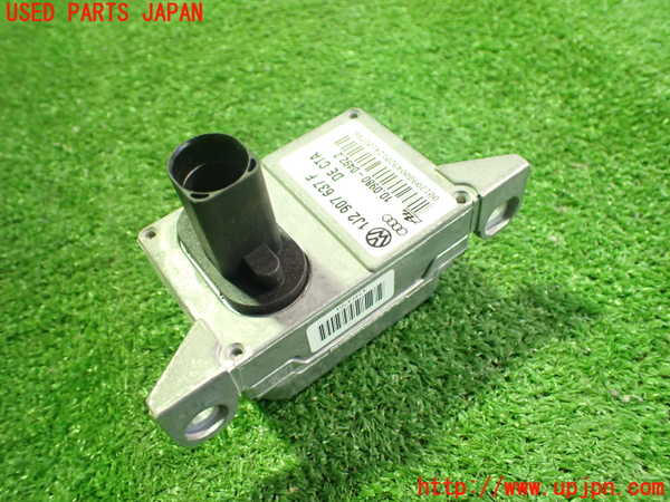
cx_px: 335
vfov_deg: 46.8
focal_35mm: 30
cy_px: 251
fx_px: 581
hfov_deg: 60.0
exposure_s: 1/30
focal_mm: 5.4
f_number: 2.3
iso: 1000
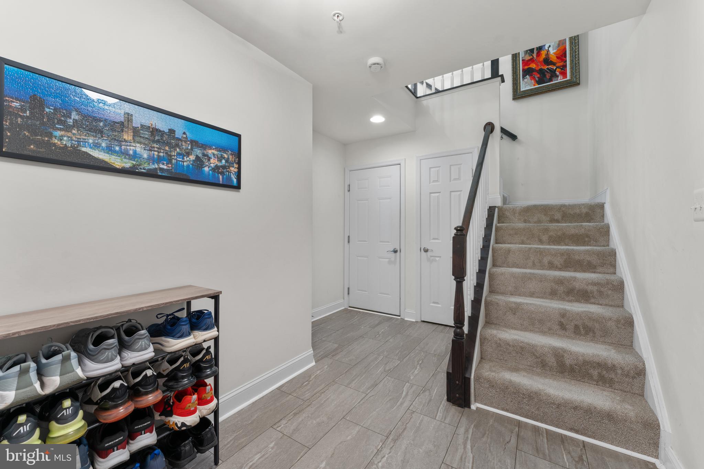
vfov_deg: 81.2
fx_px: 274
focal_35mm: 14
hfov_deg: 104.3
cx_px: 352
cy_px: 234
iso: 100
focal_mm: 14
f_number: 8
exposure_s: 1/2.5
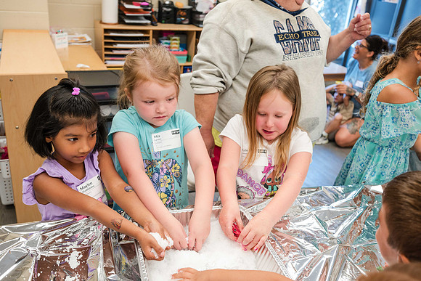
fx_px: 381
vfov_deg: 40.5
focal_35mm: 33
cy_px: 136
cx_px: 208
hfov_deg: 57.9
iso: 1800
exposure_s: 1/125
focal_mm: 30
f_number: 4
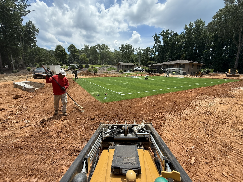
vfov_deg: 85.7
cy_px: 91
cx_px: 122
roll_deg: -1.4
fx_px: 98
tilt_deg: -9.7
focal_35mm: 14
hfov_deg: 102.1
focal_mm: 2.22
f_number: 2.2
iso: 50
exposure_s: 1/942
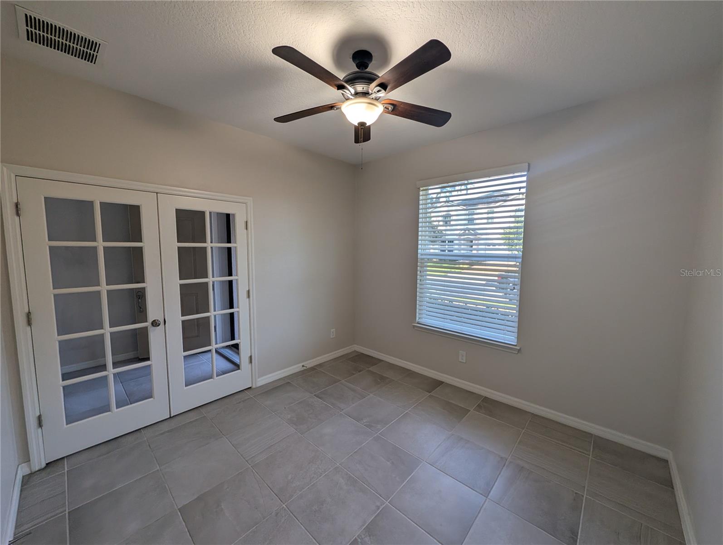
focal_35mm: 12
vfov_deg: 94.6
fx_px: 251
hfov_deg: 110.5
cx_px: 362
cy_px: 272
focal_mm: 2.02
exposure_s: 1/120
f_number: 1.7
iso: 52
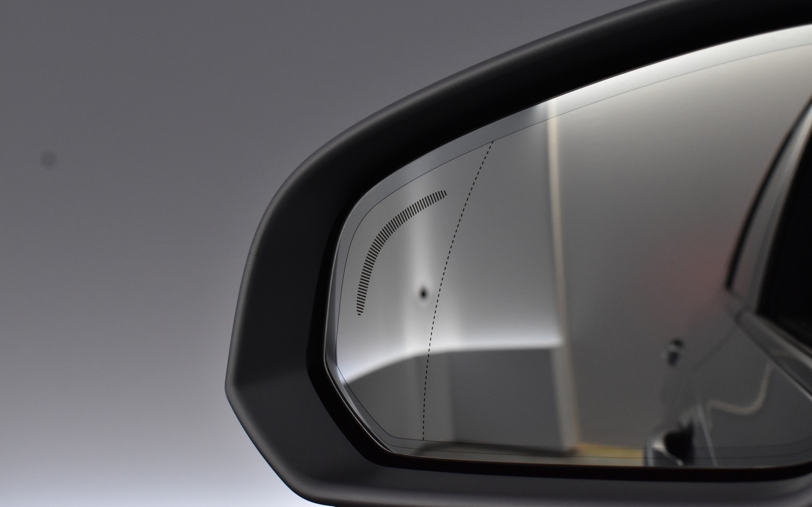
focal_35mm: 55
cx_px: 408
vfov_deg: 23.8
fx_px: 1207
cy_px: 237
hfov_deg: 37.2
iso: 1250
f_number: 8
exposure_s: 1/200
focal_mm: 35
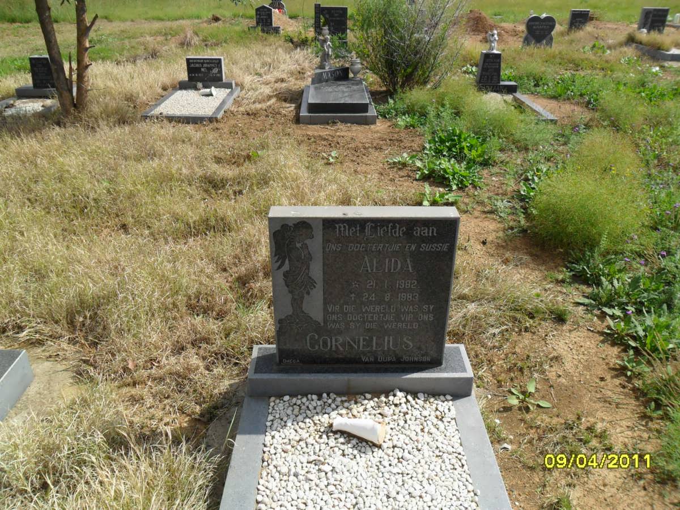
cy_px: 255
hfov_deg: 65.3
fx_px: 530
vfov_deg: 51.4
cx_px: 340
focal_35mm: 27
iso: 100
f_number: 3.5
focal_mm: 4.9
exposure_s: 1/1000
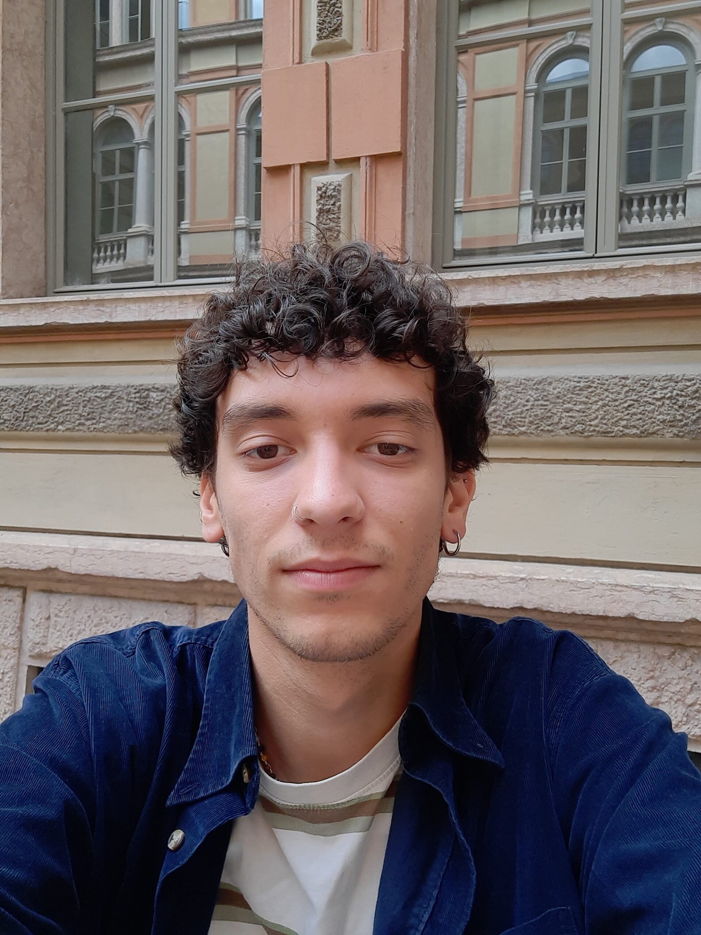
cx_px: 350
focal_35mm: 31
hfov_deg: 45.4
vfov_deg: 58.4
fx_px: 837
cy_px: 468
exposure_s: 1/100
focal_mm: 3.72
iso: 69
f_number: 2.2
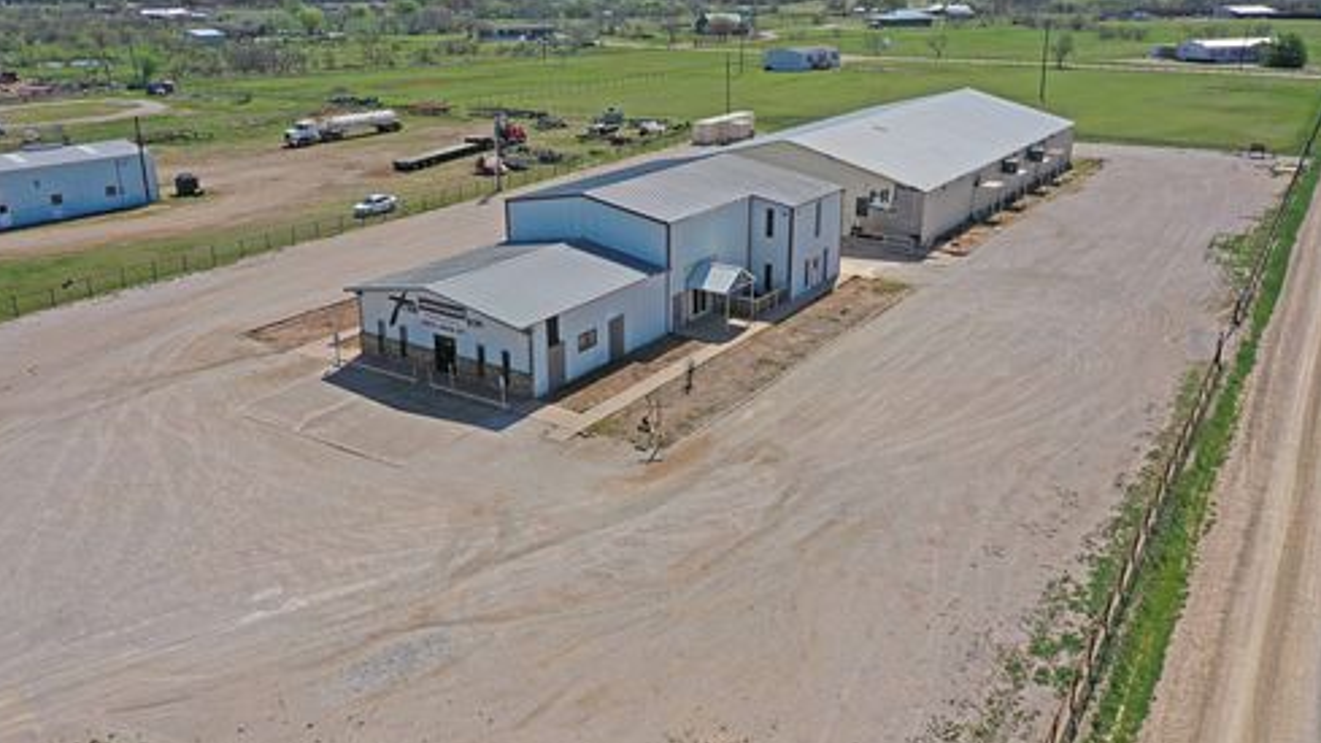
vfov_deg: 38.9
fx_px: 1051
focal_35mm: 30
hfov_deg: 64.3
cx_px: 651
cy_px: 350
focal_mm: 10.26
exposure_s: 1/800
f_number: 6.3
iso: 100
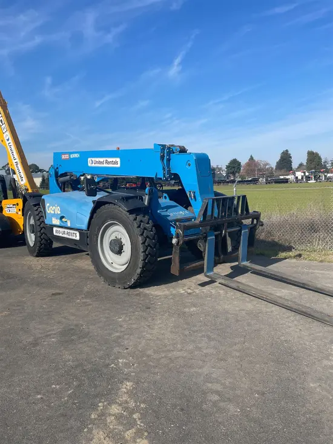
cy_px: 222
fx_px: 333
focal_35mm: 26
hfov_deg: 53.1
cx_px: 166
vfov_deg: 67.3
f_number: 1.6
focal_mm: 4.2
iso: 32
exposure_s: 1/3401
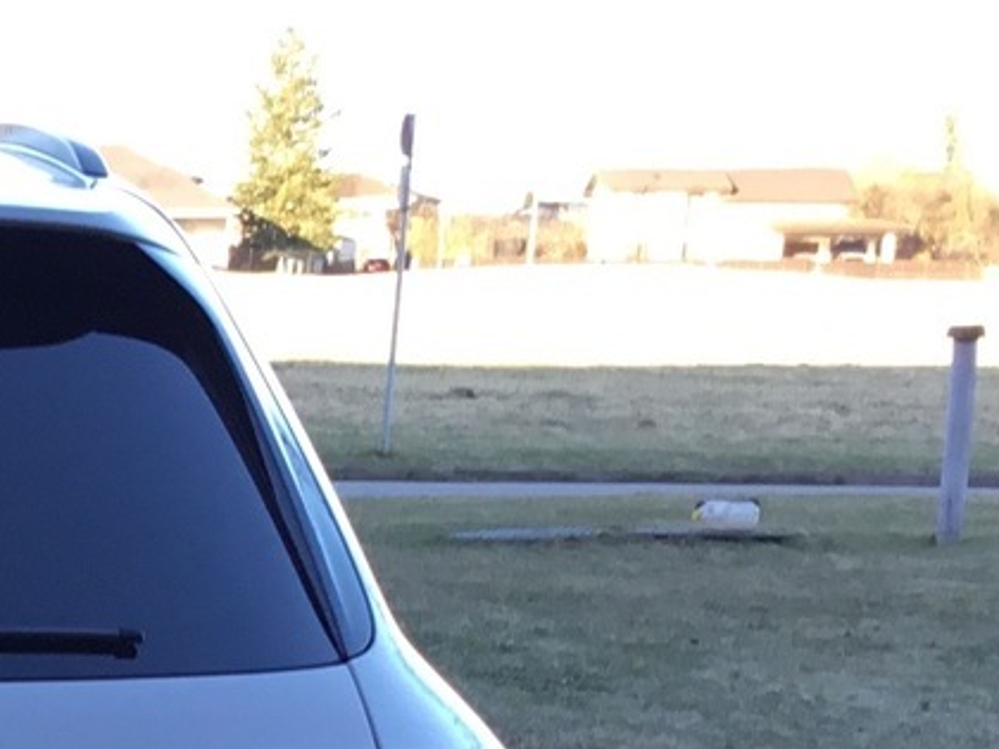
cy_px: 1227
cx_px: -588
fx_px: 3405
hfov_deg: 15.2
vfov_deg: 11.8
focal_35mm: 118
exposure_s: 1/100
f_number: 2.4
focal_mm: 3.3
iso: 25
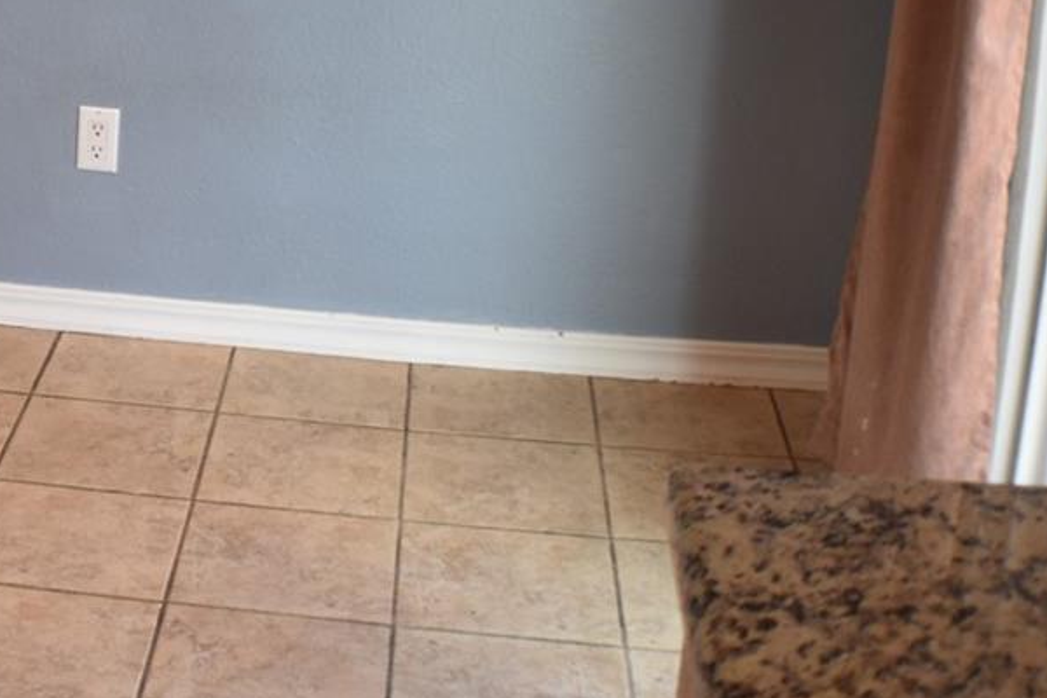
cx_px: -24
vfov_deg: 13.8
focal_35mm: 96
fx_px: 2792
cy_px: -178
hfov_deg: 20.5
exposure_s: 1/80
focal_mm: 24
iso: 400
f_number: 4.5
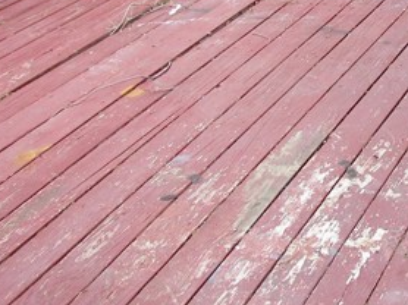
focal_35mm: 83
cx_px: 427
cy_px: -22
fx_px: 977
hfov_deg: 22.5
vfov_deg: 17.2
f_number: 2.8
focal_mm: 6
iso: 50
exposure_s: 1/60
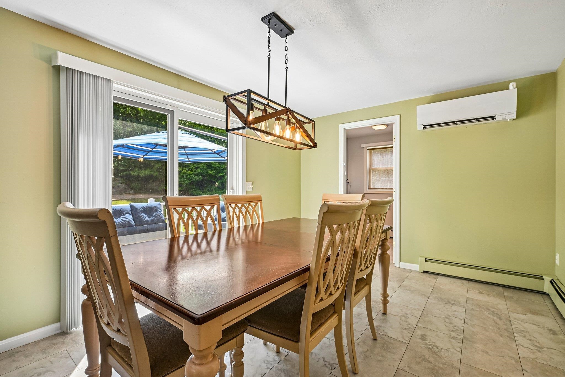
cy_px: 188
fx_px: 251
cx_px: 282
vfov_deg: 73.7
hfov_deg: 96.7
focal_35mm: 16
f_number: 8
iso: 400
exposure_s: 1/40
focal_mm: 16
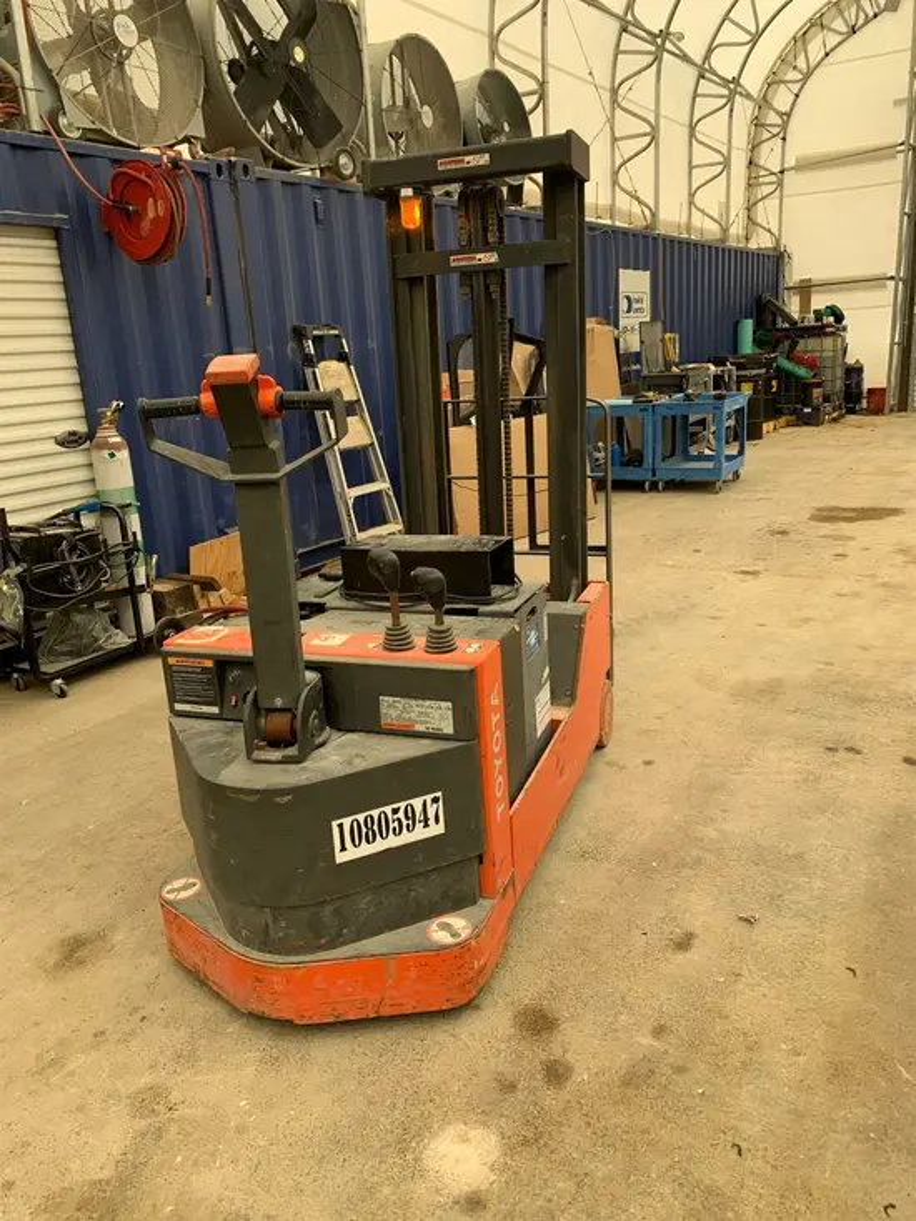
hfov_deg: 53.1
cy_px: 610
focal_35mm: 26
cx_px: 458
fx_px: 917
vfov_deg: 67.3
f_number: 1.8
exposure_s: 1/121
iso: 50
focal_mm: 4.25
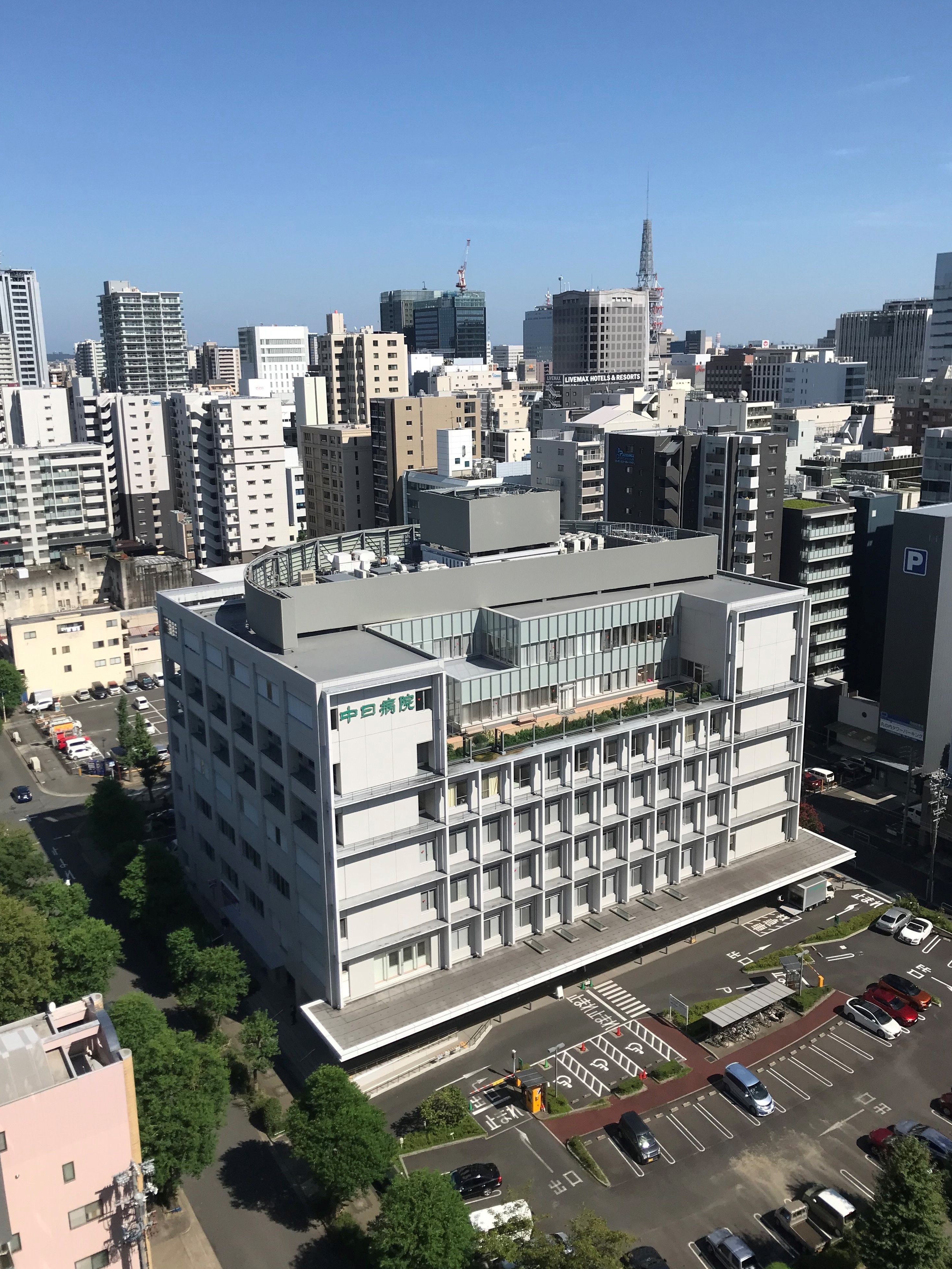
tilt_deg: -12.0
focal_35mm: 29
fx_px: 1063
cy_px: 623
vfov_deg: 61.7
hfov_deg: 48.2
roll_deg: +0.2
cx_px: 471
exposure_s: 1/3690
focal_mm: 3.99
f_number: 1.8
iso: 20
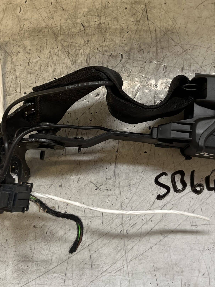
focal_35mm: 41
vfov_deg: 45.7
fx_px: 339
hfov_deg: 35.0
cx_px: 128
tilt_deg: -77.5
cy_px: 129
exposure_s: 1/121
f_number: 1.6
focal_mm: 5.1
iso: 125
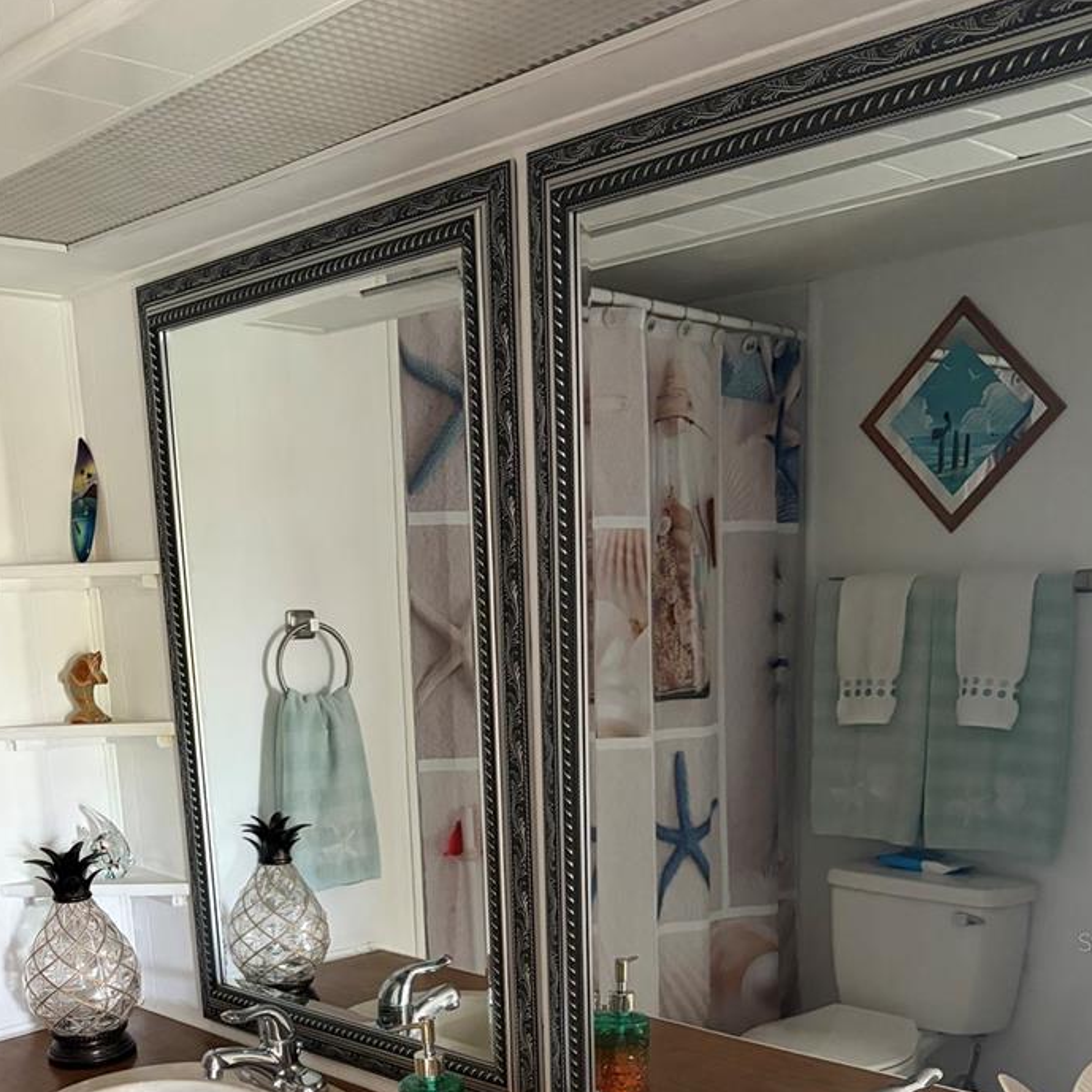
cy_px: 941
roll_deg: +2.6
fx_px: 1428
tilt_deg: -12.9
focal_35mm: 40
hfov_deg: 41.8
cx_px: 477
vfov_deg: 39.4
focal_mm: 5.96
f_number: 1.6
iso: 500
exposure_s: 1/49
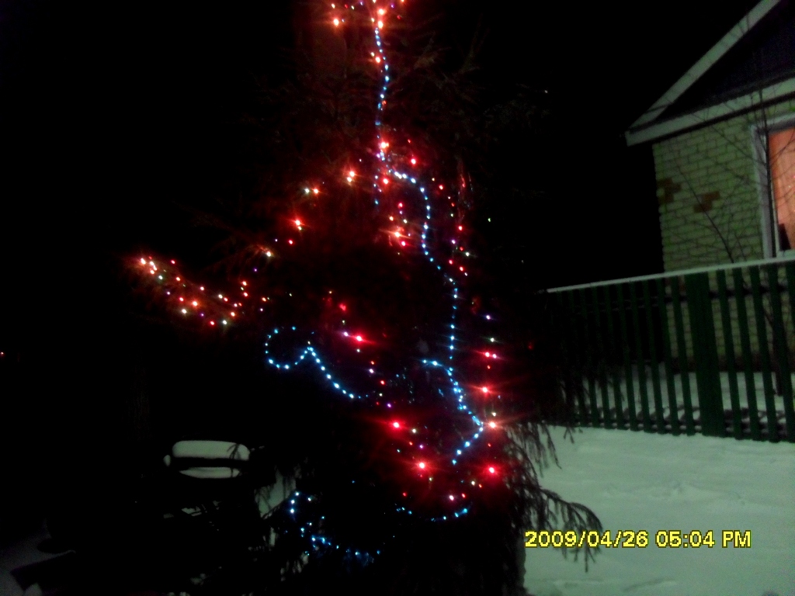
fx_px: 804
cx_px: 398
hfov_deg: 52.6
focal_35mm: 35
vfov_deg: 40.7
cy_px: 298
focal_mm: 6.3
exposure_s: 1/8
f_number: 3.2
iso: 400
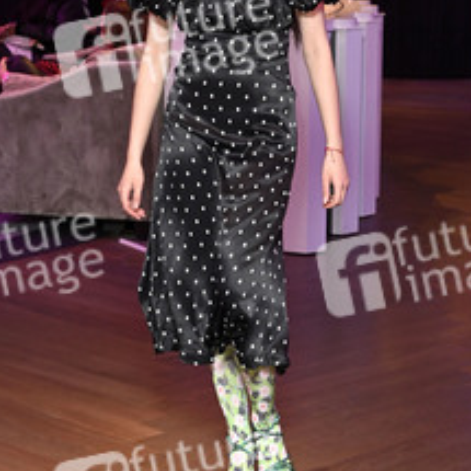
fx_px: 1509
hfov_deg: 17.7
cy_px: 156
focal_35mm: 98
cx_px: 230
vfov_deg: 17.7
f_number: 5.6
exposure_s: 1/250
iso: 6400
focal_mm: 62
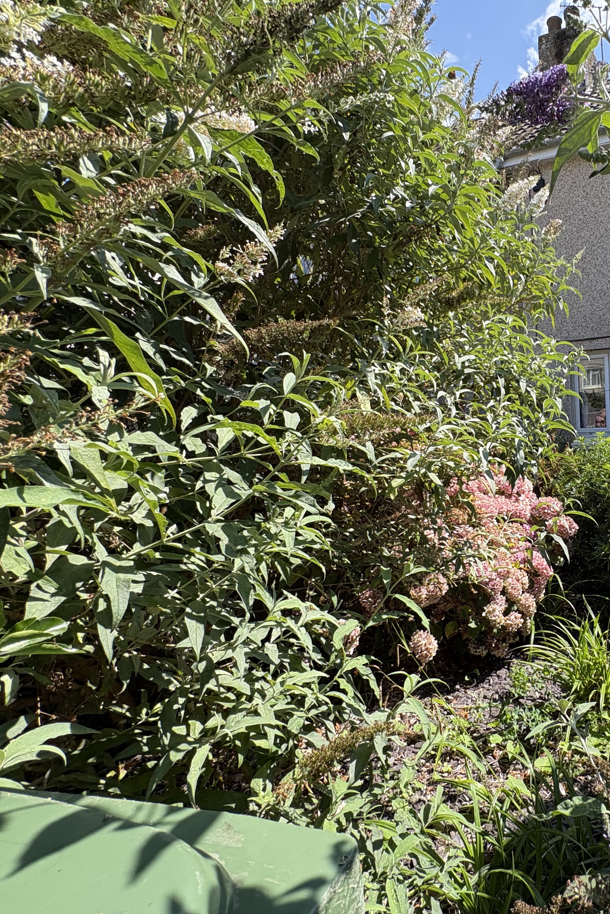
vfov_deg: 84.0
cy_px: 456
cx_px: 536
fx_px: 508
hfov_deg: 54.8
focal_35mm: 20
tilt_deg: -4.5
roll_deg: +3.3
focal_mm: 2.22
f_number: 2.2
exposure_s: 1/641
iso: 40
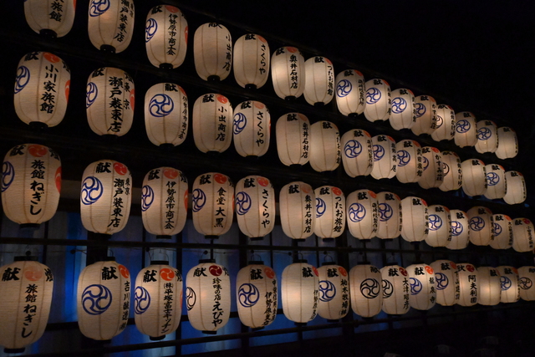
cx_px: 268
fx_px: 446
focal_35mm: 30
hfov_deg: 61.9
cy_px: 178
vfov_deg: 43.6
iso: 12800
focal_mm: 20
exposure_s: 1/250
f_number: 7.1
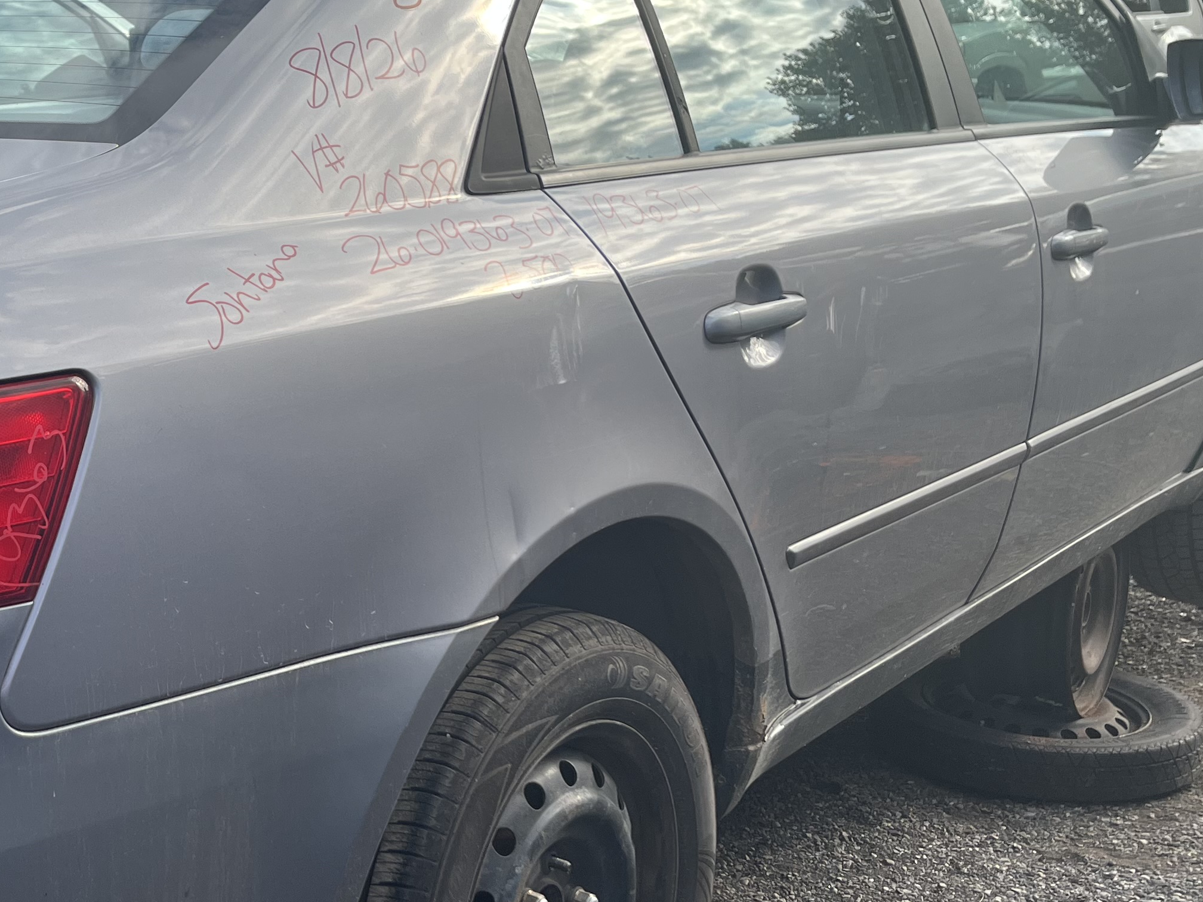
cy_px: 539
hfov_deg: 35.3
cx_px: 196
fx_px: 1807
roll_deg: +3.3
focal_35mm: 52
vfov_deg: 28.0
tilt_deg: -15.2
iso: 50
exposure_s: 1/1175
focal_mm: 5.1
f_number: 1.6
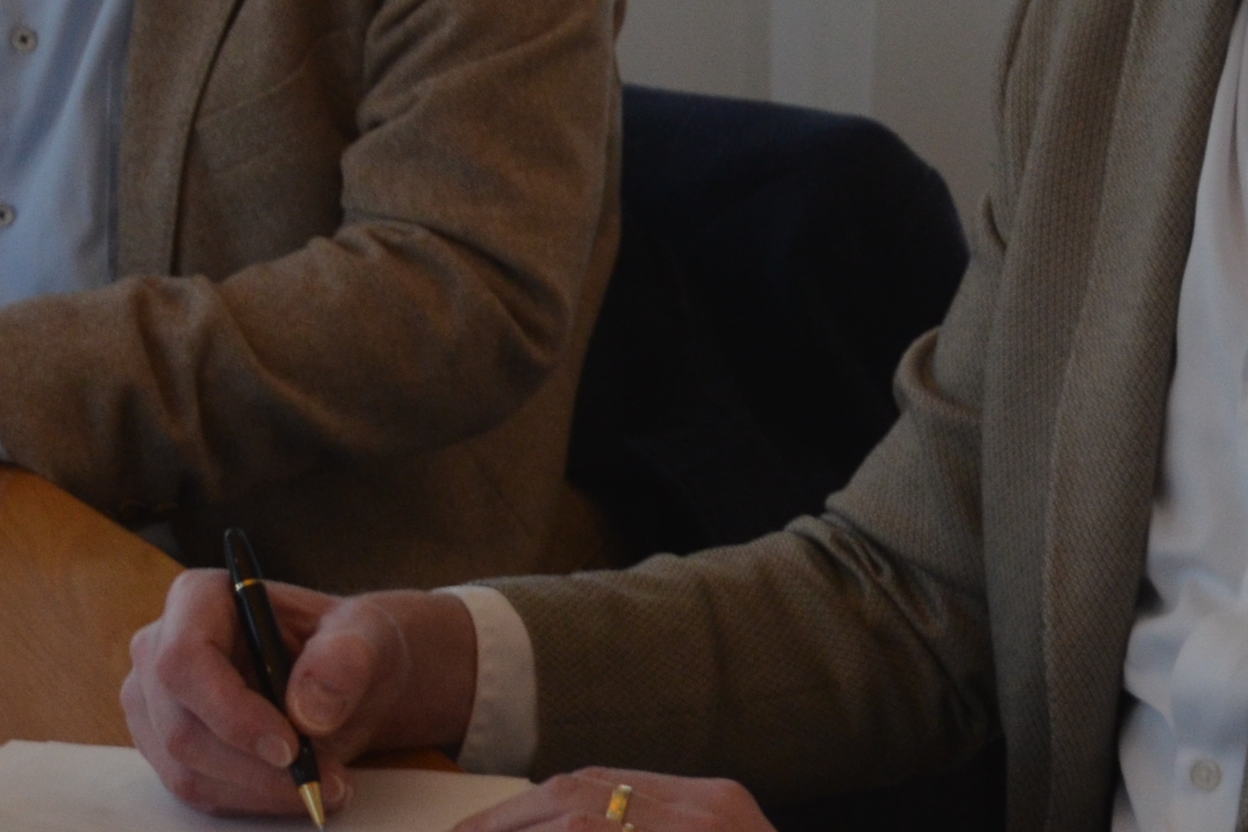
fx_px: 15911
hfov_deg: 4.5
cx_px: 715
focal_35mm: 459
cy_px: 188
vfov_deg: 3.0
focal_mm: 92
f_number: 5.6
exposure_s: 1/60
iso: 560
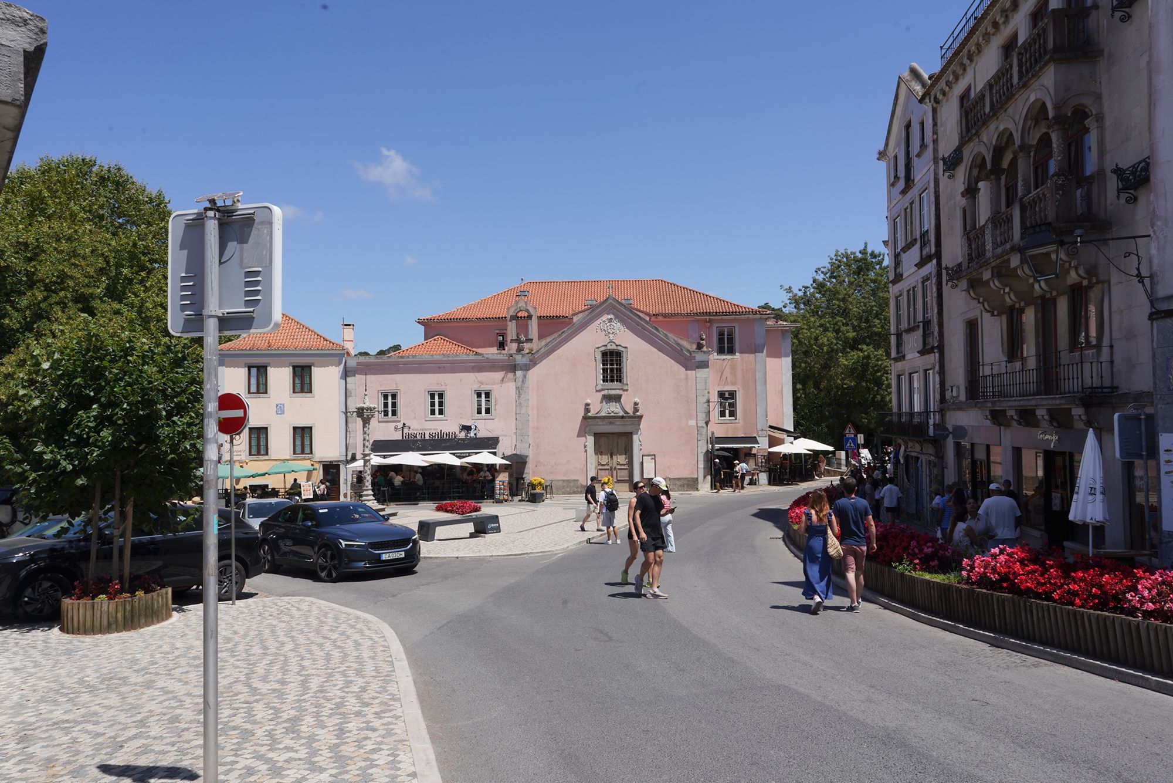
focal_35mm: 24
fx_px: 782
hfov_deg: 73.7
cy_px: 392
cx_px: 586
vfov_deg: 53.1
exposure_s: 1/100
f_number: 18
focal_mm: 24
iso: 100
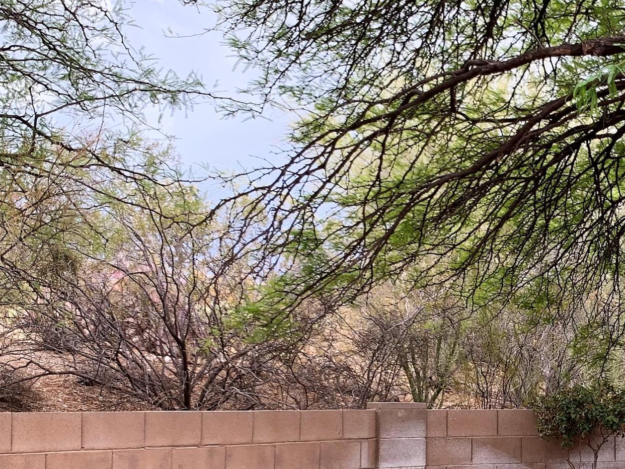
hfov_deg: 29.6
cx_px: 588
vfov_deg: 23.3
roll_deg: -0.9
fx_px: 1120
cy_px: 383
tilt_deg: +0.6
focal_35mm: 62
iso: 25
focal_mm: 4.25
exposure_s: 1/191
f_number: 1.8
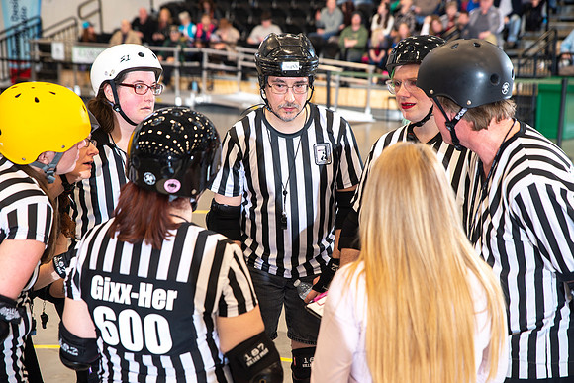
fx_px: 1116
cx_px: 287
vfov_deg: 19.5
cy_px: 192
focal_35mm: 70
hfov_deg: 28.8
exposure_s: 1/160
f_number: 4.5
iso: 500
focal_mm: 70
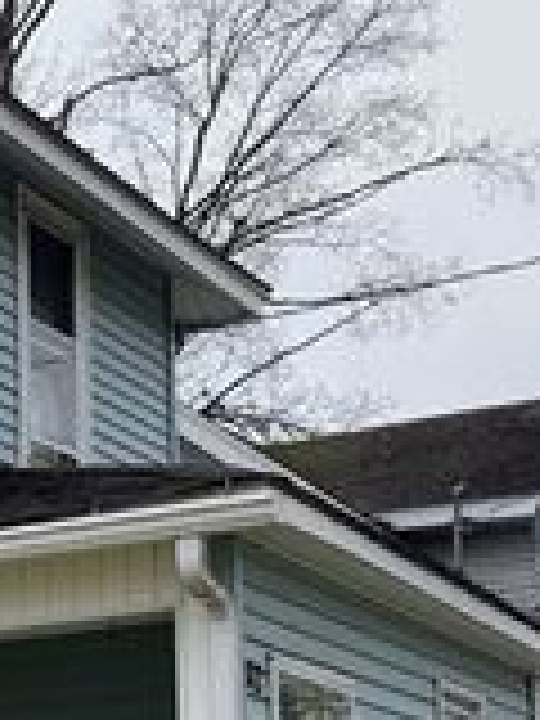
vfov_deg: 18.8
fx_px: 2080
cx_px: -428
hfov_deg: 13.3
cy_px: 819
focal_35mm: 100
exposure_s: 1/5319
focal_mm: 6.76
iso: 80
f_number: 1.78
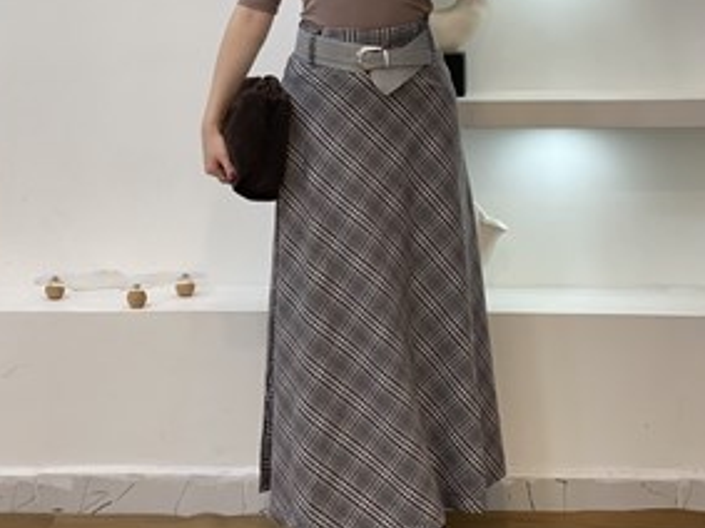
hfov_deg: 25.7
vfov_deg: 19.2
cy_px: 138
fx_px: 1547
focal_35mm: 76
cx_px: 364
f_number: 2
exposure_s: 1/100
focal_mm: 6
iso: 80
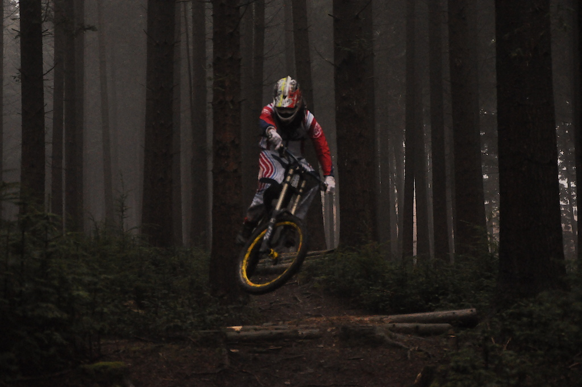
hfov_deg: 26.0
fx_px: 1259
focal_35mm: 78
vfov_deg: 17.4
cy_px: 194
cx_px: 291
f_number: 5
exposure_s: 1/320
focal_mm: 52
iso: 3200
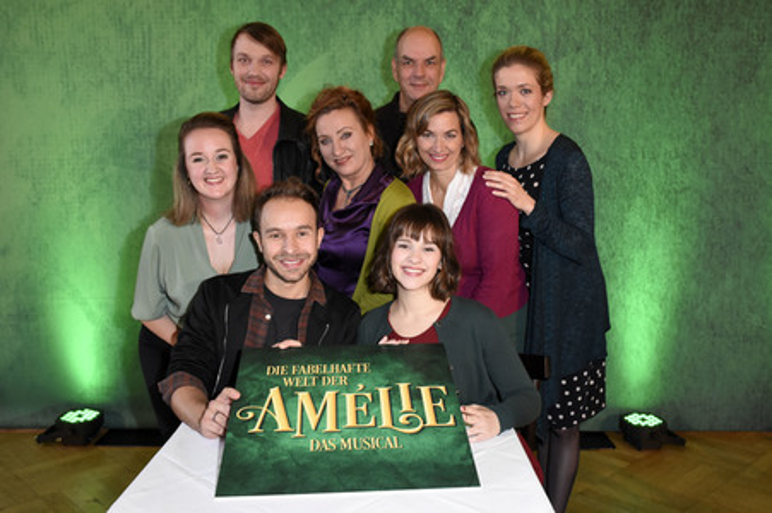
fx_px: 707
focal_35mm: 33
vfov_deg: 39.9
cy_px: 256
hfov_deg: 57.3
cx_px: 386
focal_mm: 22
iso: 1600
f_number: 6.3
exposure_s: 1/125
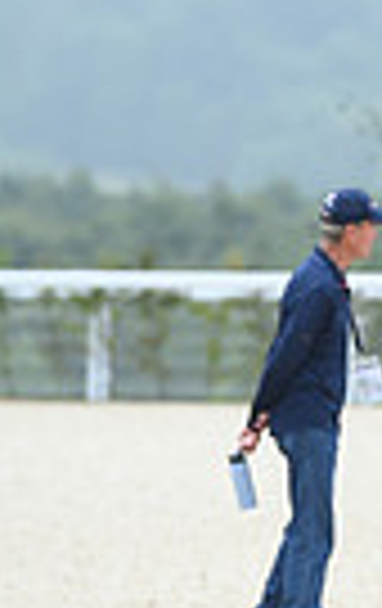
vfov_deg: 2.4
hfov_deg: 1.5
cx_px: 863
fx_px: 14465
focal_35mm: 873
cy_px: 342
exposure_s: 1/800
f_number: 5
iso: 640
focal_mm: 200
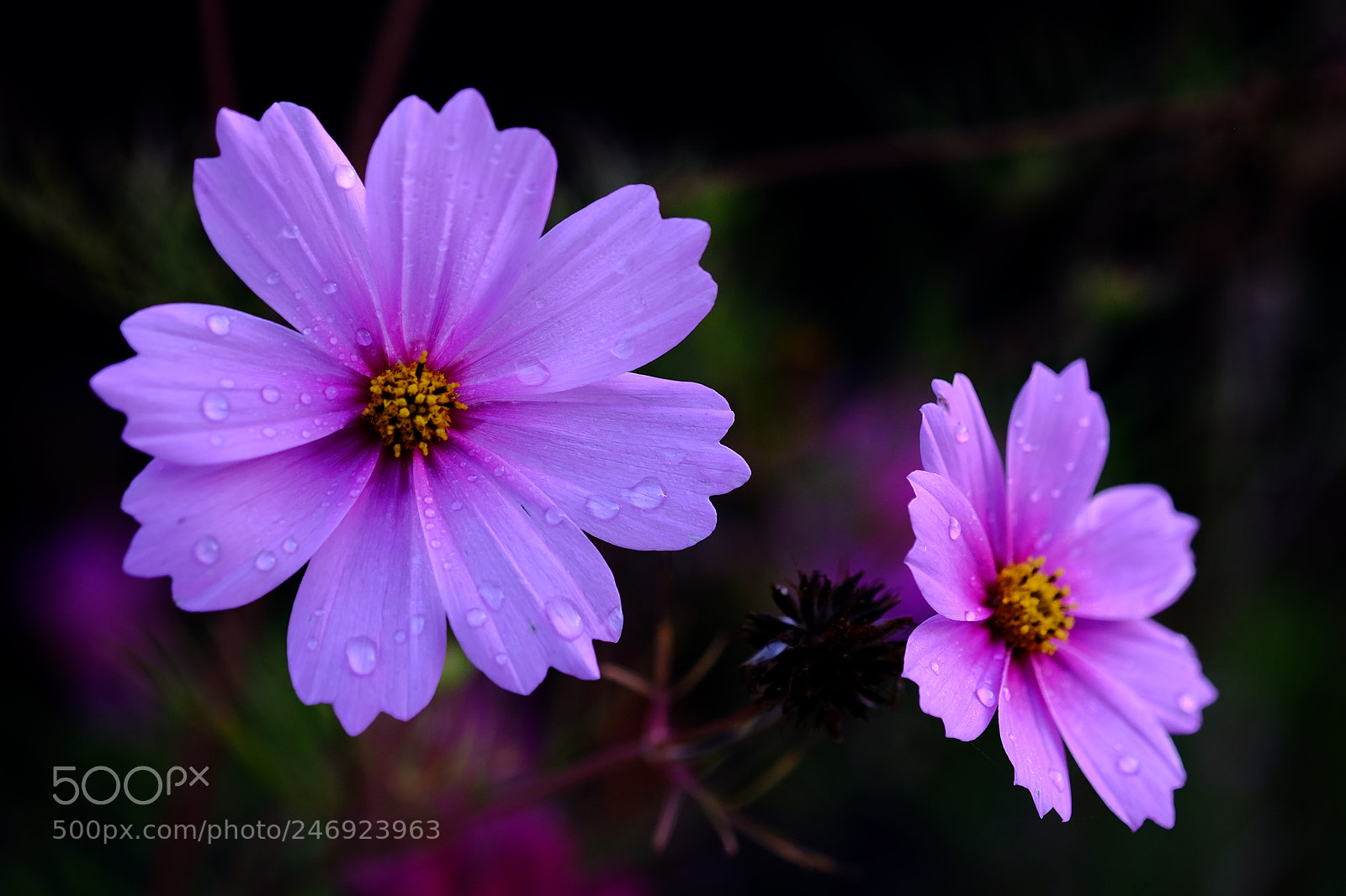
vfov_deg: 15.2
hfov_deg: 22.6
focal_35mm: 90
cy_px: 448
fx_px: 3364
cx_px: 673
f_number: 2.8
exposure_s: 1/8.5
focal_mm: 60
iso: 400
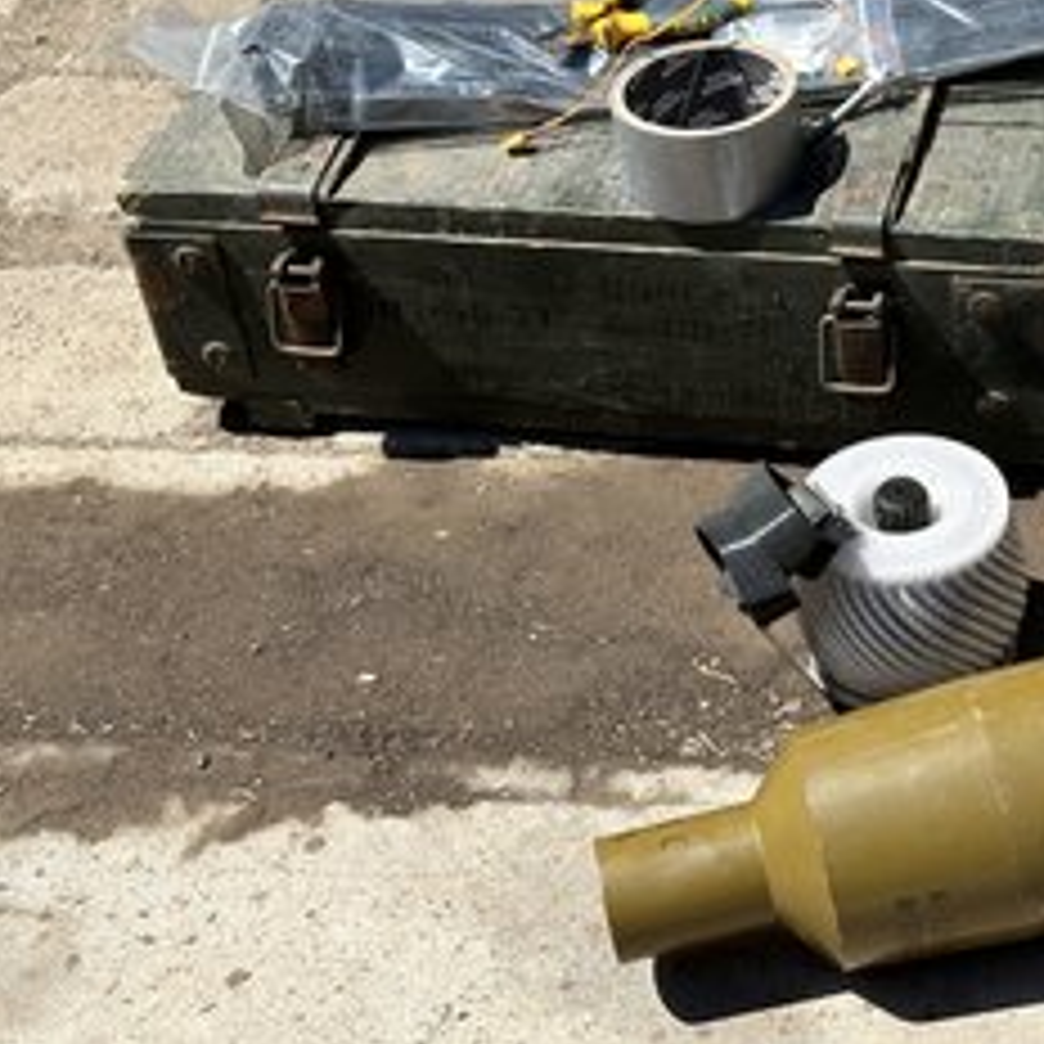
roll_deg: +1.3
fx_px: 2491
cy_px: 374
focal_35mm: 73
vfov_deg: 23.6
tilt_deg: -34.6
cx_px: 873
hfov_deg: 23.2
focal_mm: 6.86
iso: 64
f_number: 1.78
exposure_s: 1/3058
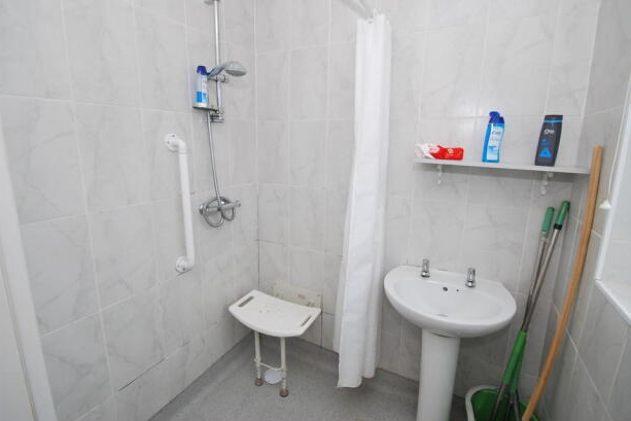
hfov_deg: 96.7
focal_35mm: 16
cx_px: 314
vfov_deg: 73.7
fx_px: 280
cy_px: 200
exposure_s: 1/60
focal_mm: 10
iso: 200
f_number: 4
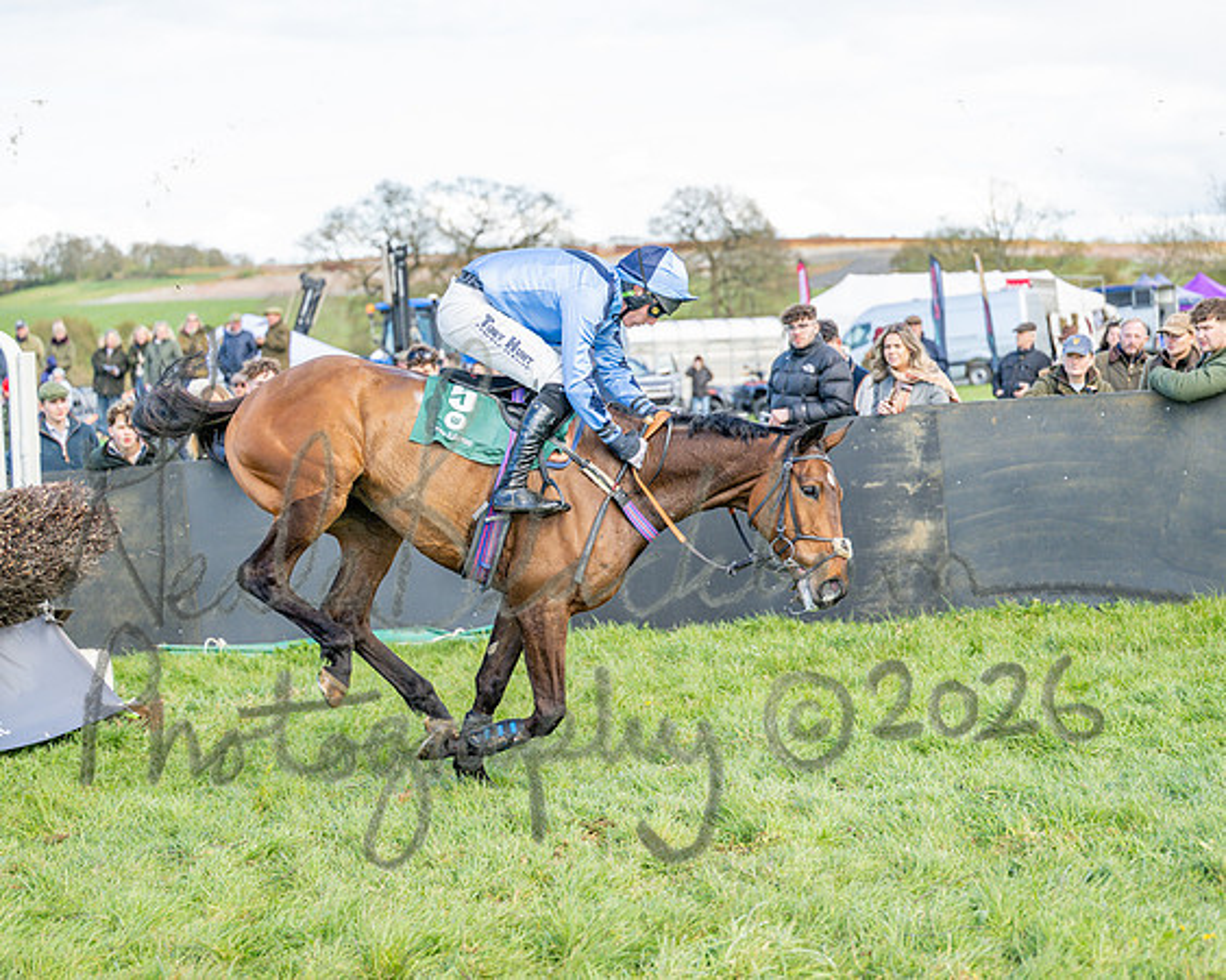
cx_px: 617
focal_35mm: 79
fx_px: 2861
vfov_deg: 19.4
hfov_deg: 24.2
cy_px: 490
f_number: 2.8
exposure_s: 1/1600
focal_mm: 70
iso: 400
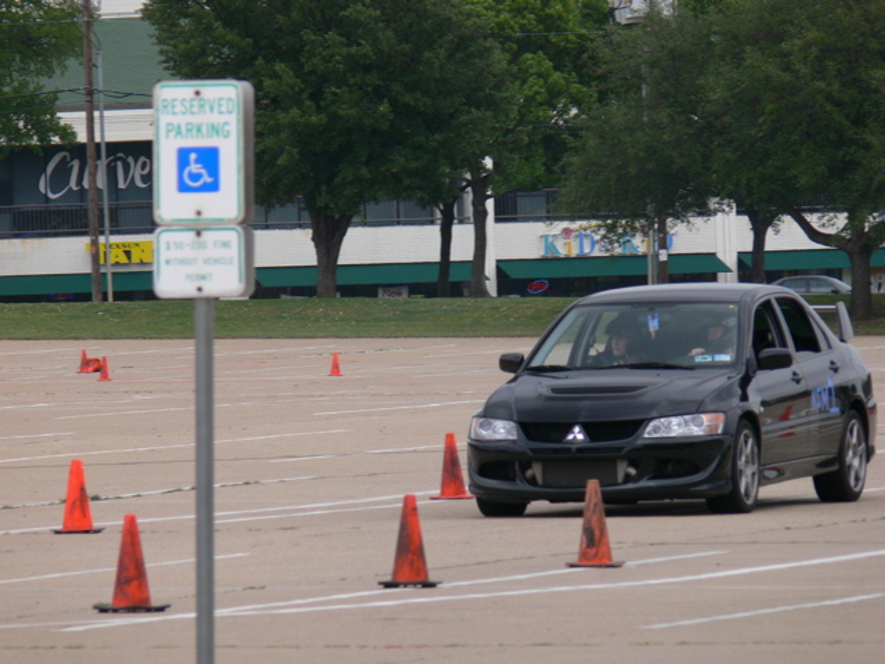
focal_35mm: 420
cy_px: 332
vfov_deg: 3.5
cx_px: 442
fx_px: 10738
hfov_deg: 4.7
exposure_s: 1/500
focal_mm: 88.8
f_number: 5
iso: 100
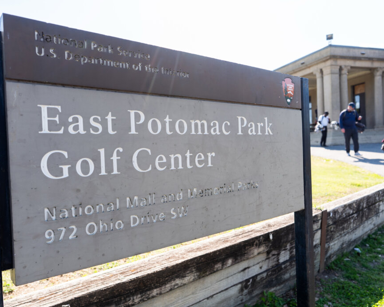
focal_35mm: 28
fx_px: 318
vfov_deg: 51.5
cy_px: 155
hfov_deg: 62.2
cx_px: 186
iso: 125
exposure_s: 1/1250
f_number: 2.8
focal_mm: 24
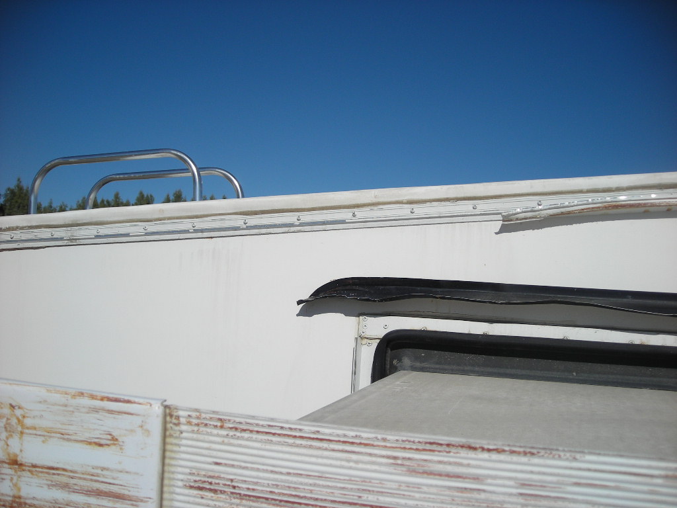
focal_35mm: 38
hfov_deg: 49.0
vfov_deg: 37.7
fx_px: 743
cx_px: 338
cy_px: 254
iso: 50
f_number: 6.4
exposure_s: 1/605
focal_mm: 6.3
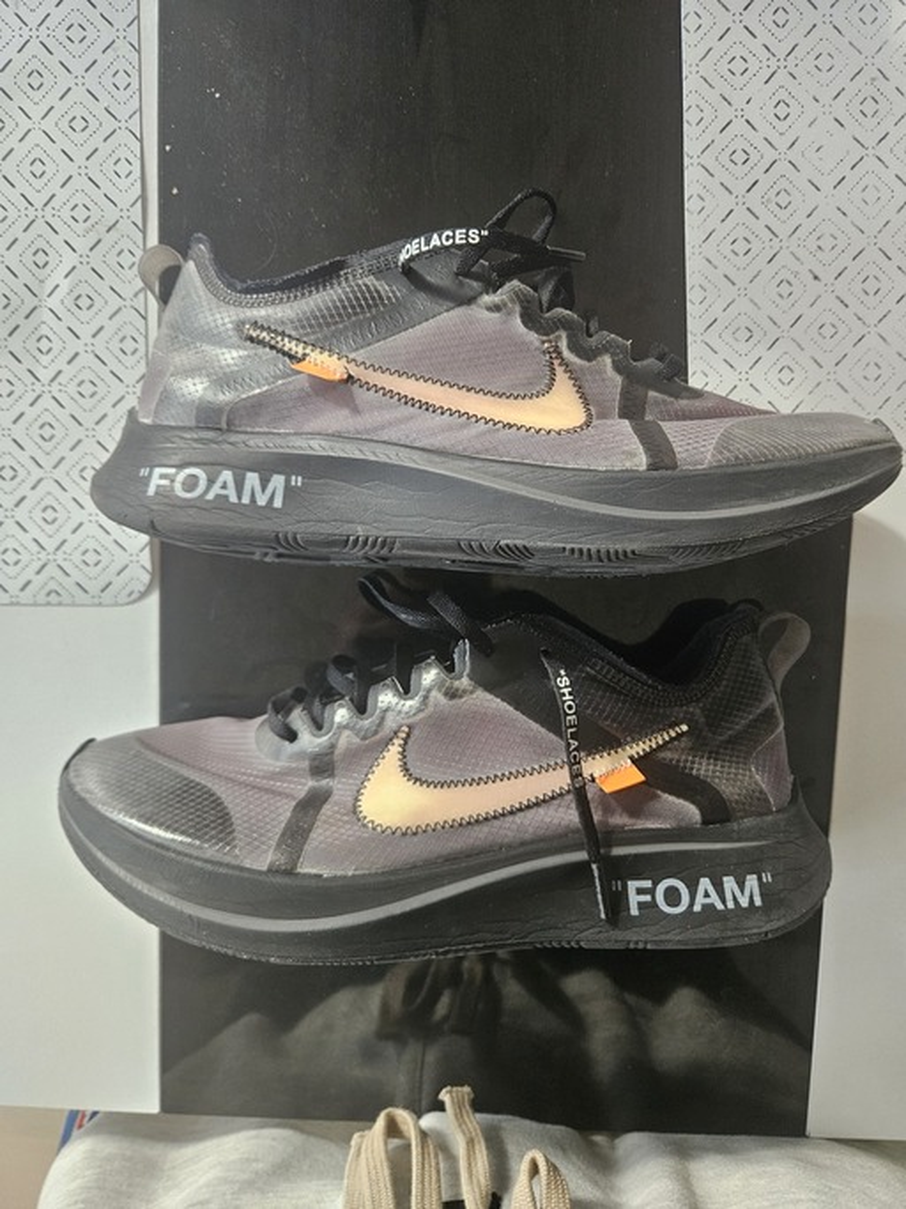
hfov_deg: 58.9
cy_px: 604
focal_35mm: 23
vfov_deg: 73.9
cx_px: 453
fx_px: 803
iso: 640
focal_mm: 5.4
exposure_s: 1/200
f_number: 1.8
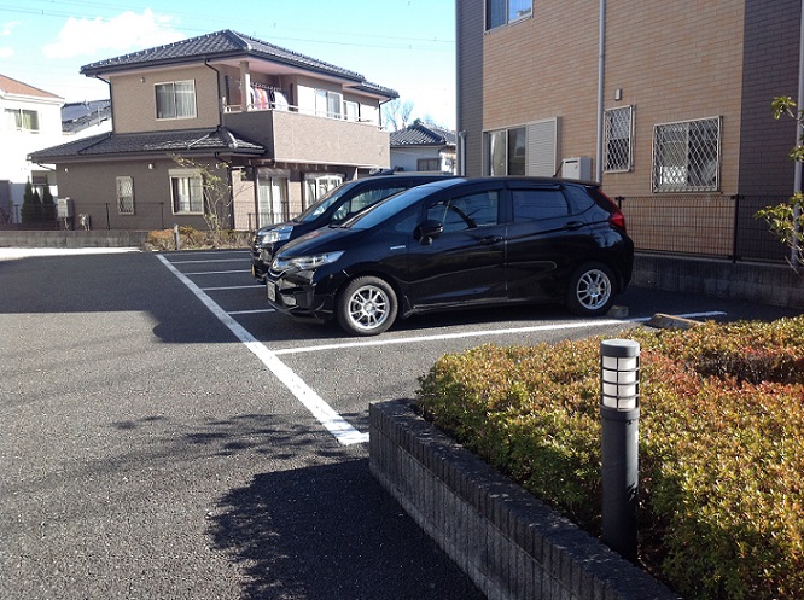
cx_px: 402
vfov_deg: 40.6
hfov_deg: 52.7
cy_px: 300
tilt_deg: -8.3
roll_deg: +0.3
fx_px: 811
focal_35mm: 35
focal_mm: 4.28
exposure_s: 1/560
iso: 50
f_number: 2.4
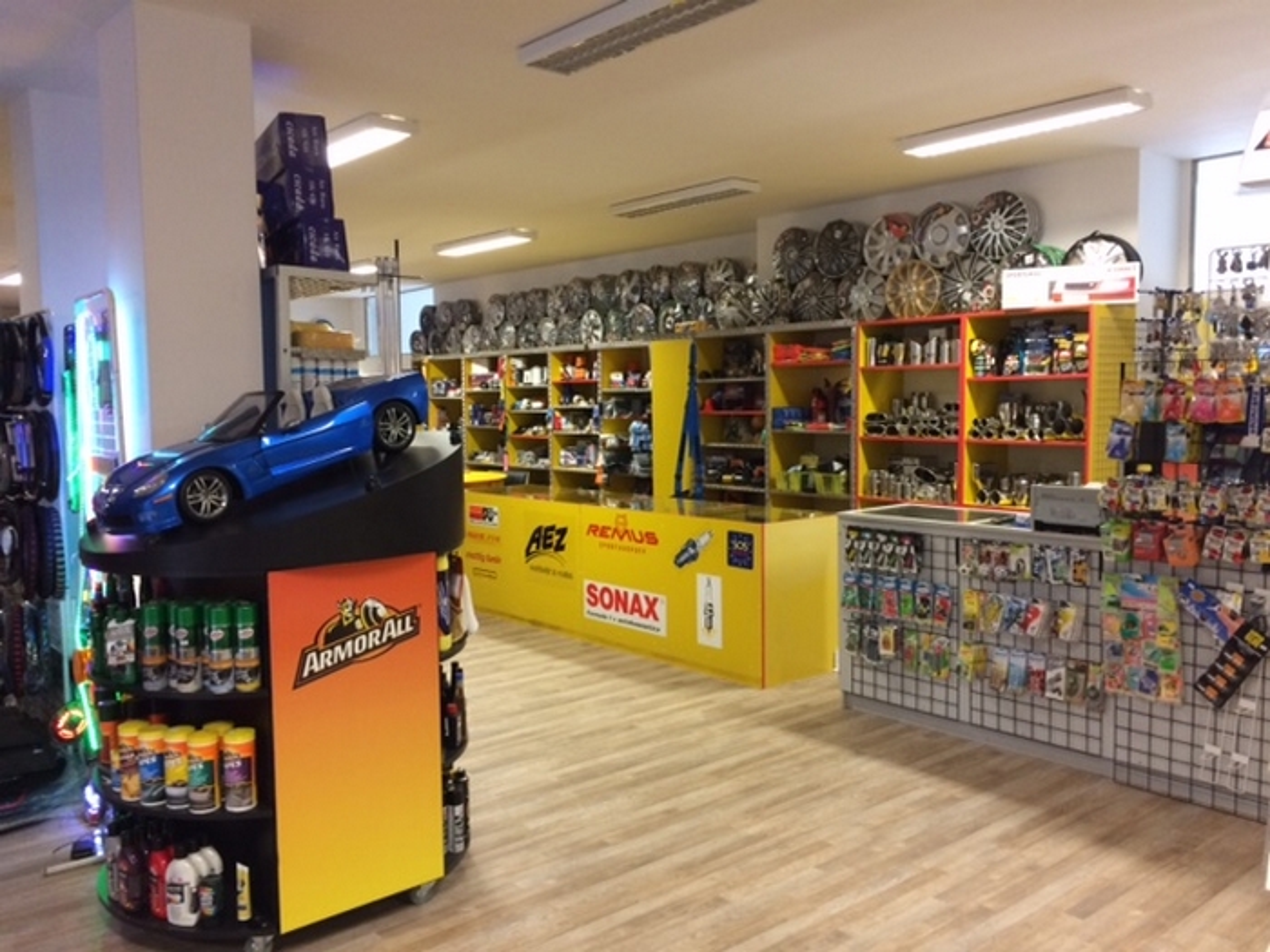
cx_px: 635
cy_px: 476
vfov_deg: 48.2
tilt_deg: -3.7
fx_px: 1064
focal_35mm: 29
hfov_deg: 61.7
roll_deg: +0.8
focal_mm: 4.15
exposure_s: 1/33
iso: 200
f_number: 2.2
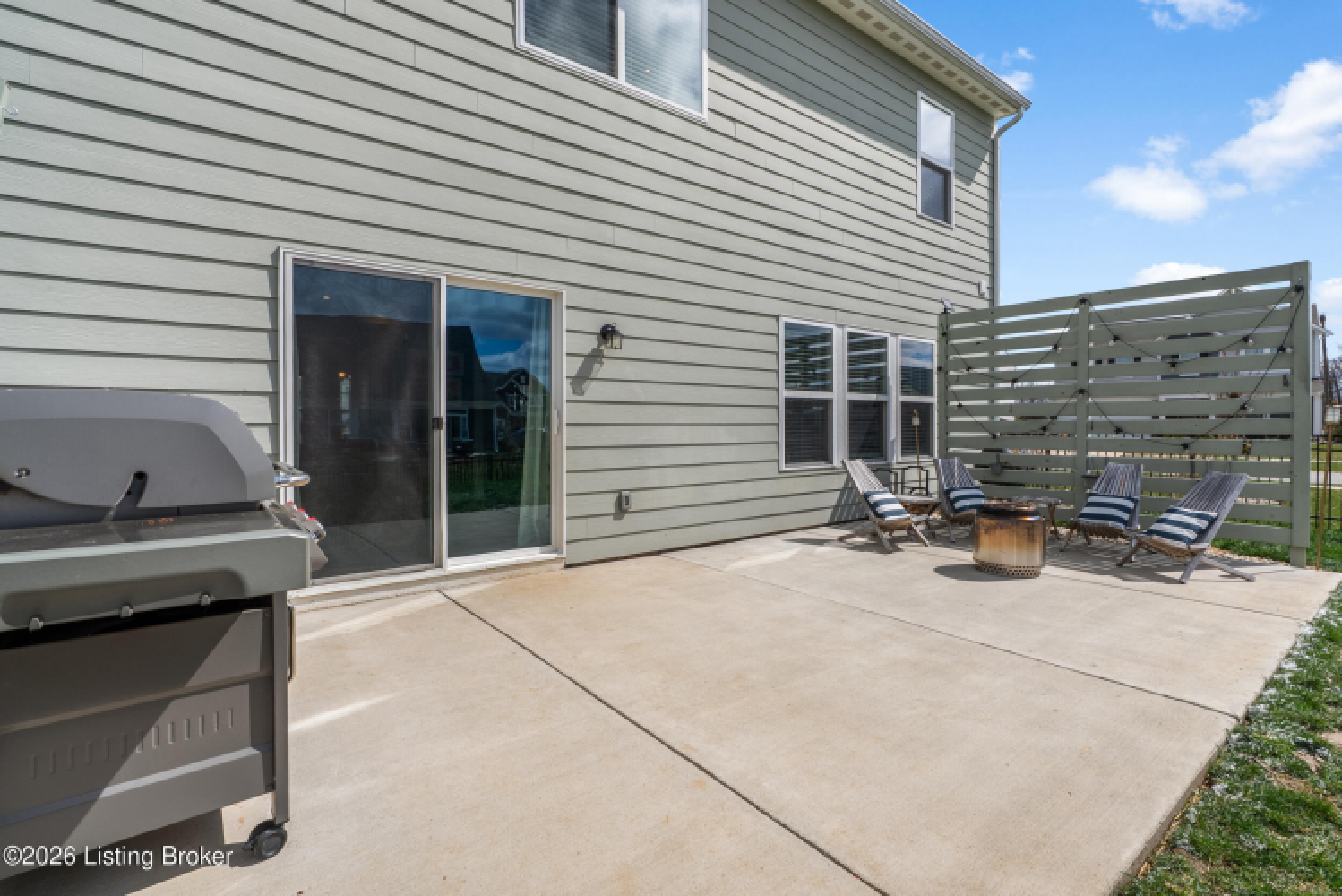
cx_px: 671
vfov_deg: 73.8
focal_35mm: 16
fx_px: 597
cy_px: 448
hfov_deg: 96.7
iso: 400
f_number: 14
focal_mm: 16
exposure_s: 1/640
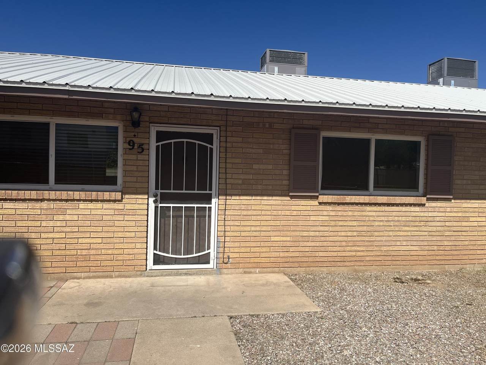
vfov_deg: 53.1
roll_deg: -1.6
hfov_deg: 67.3
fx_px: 365
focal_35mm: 26
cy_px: 182
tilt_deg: -1.3
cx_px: 243
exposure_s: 1/6173
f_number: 1.6
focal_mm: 5.1
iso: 50
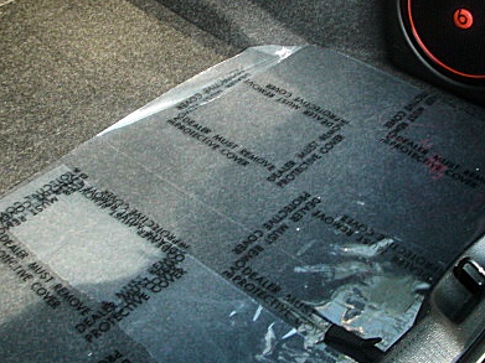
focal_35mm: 59
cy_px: 104
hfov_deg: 32.7
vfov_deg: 24.6
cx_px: 256
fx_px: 826
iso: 200
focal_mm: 6.3
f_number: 2.8
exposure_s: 1/100
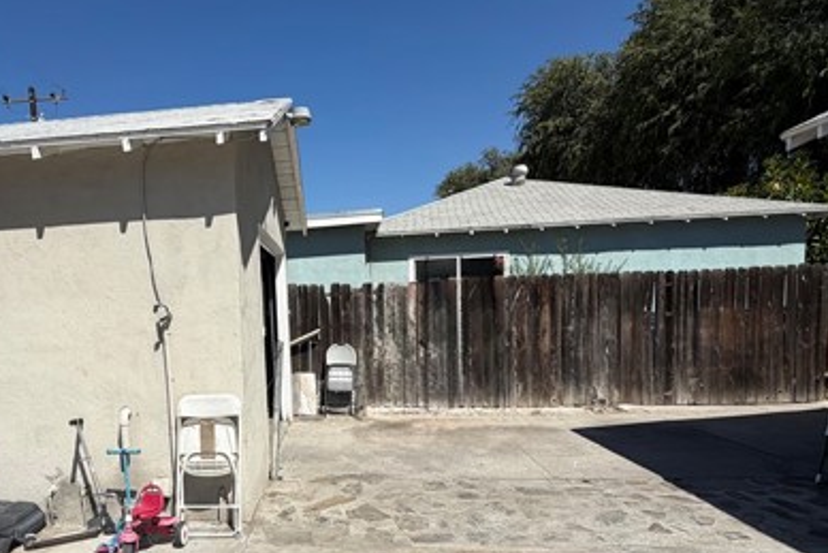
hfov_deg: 71.8
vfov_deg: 52.2
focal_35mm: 24
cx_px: 284
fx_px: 552
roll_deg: +2.6
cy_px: 367
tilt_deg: -7.4
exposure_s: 1/1211
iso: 20
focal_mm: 2.22
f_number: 2.2
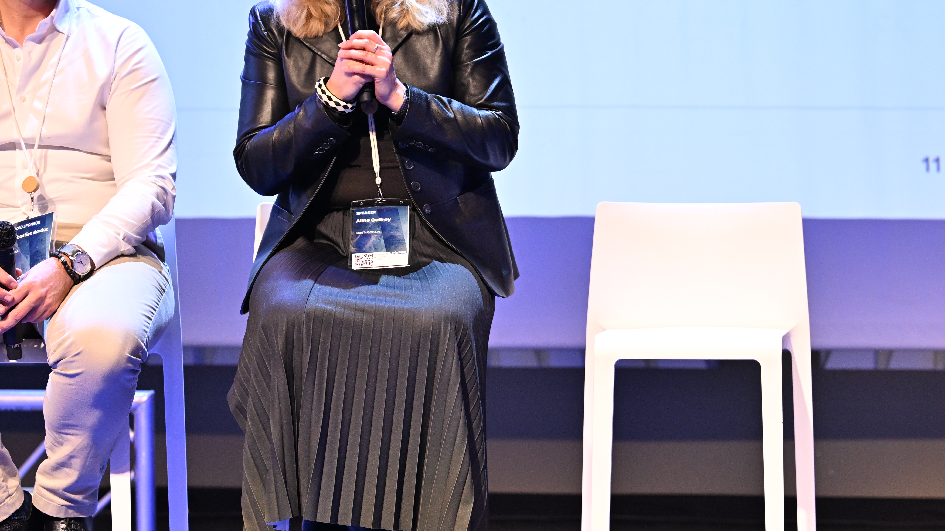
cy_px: 296
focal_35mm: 121
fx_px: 3032
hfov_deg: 17.7
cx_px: 603
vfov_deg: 10.0
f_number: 2.8
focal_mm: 70
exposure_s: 1/200
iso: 1600
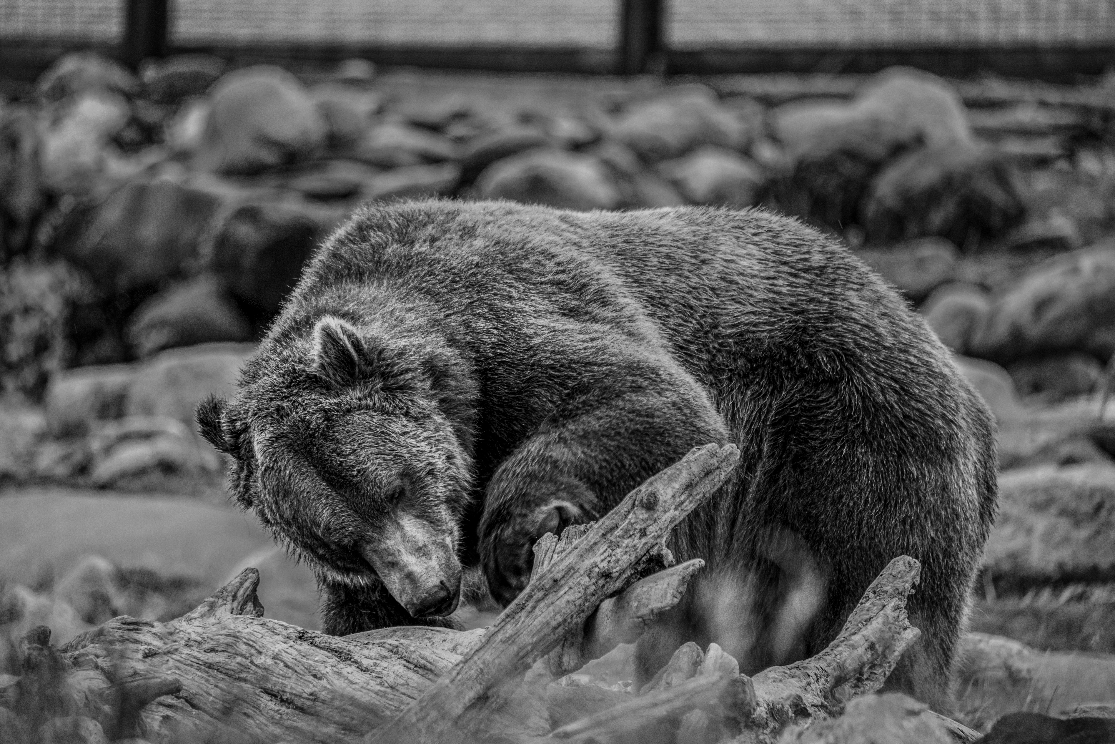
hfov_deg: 5.2
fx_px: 12392
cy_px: 372
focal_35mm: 400
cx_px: 558
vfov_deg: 3.4
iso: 400
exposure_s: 1/200
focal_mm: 400
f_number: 6.3
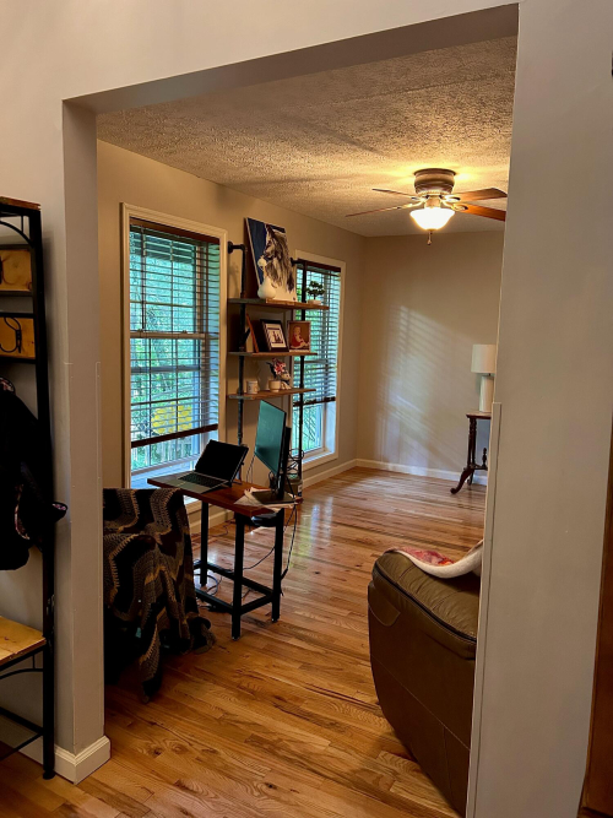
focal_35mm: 26
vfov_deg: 67.3
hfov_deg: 53.0
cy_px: 409
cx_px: 306
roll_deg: -1.4
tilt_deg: -6.6
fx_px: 614
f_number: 1.5
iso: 500
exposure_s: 1/40
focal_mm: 5.7
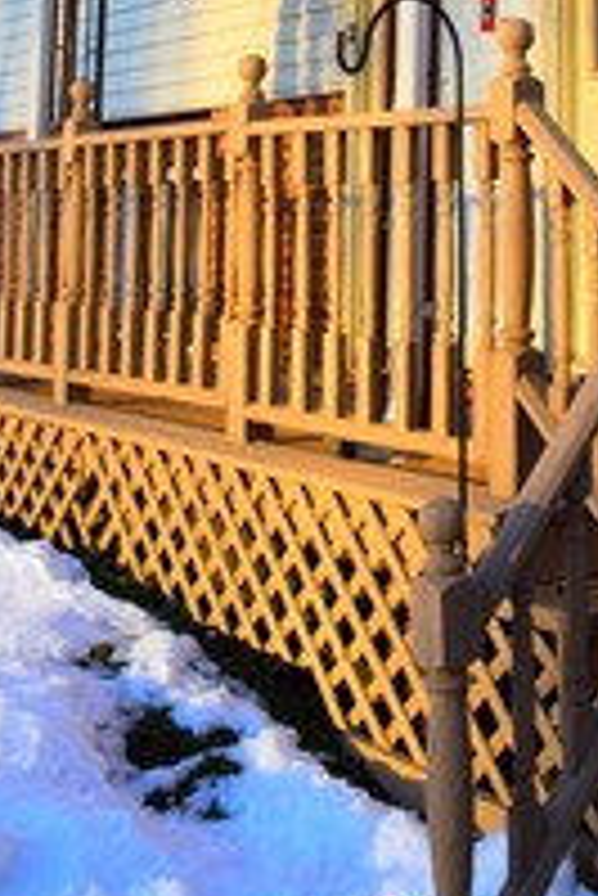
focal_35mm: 65
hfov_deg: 20.6
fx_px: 1617
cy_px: -45
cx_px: 531
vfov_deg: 28.6
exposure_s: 1/250
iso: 200
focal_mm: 18
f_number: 8
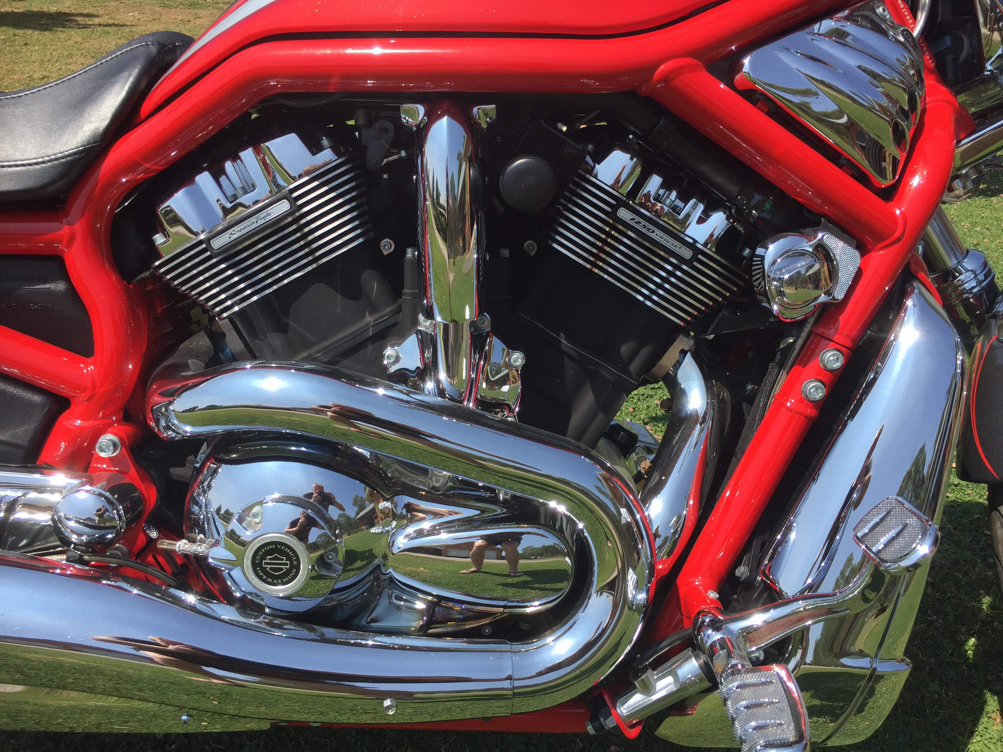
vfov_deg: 48.2
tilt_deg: -25.4
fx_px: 840
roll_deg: -4.1
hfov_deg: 61.7
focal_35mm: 29
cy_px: 376
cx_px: 502
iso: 32
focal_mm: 4.15
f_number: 2.2
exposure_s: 1/1647
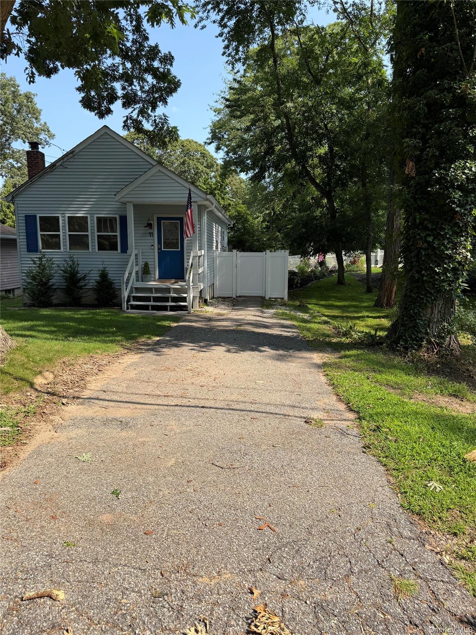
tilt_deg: -9.1
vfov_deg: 71.6
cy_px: 318
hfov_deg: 56.8
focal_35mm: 24
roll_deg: -1.5
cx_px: 238
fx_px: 440
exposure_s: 1/2370
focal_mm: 6.76
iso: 80
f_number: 1.78
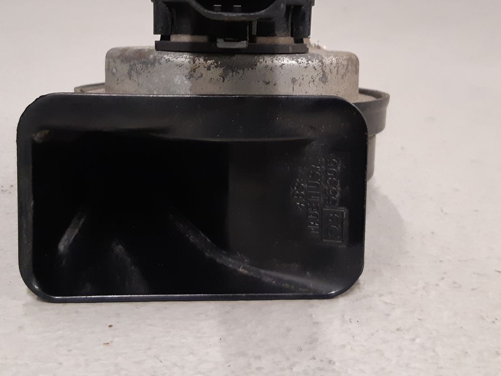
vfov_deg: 30.2
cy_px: 79
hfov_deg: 40.4
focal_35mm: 47
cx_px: 238
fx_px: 680
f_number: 1.7
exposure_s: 1/50
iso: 250
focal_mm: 3.93
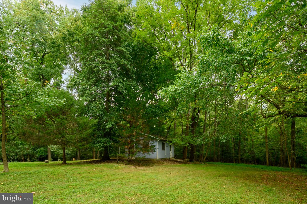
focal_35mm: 19
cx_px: 154
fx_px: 162
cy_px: 102
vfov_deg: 64.5
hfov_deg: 86.9
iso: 400
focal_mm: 19
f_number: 16
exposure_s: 1/30
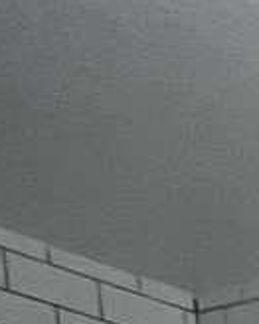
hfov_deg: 6.6
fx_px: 1189
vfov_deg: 10.4
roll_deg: -0.5
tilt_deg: -6.7
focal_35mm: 124
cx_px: 1255
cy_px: 1010
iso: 160
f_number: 1.8
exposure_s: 1/60
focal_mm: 1.57
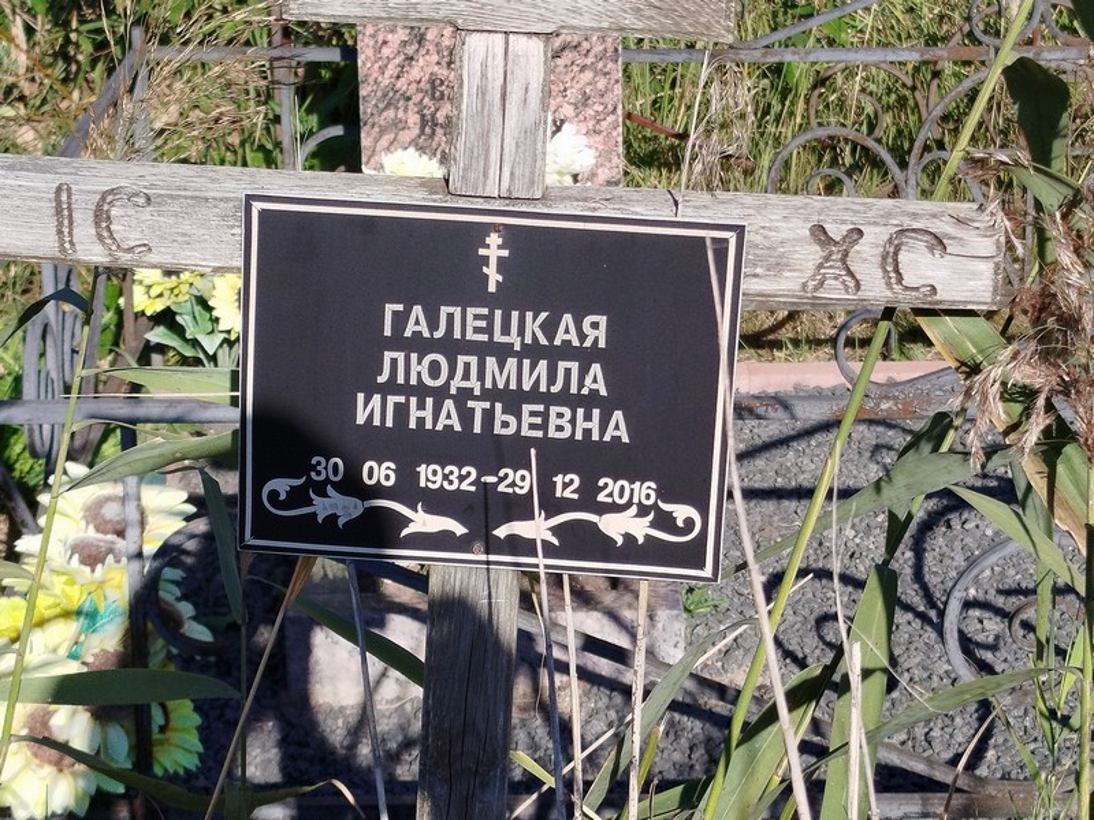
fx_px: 917
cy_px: 410
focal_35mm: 29
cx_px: 547
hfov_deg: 61.7
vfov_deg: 48.2
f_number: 1.7
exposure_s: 1/637
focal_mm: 5.31
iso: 50
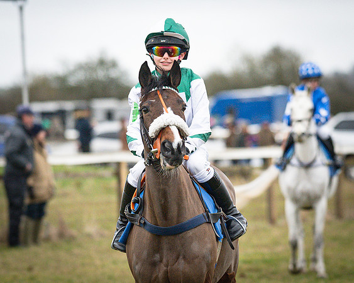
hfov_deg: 4.8
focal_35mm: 399
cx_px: 183
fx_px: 4183
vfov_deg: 3.9
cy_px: 169
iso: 640
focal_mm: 135
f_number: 2.2
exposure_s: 1/1150
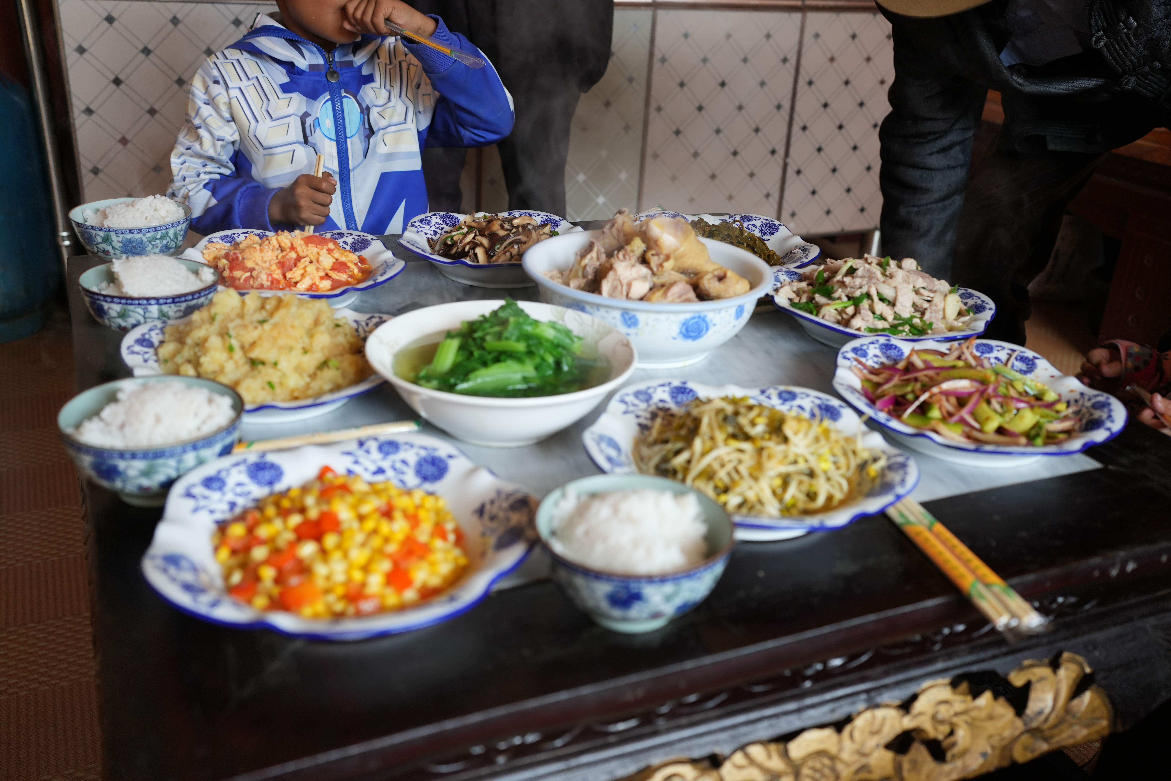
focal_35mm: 35
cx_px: 586
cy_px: 390
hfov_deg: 54.4
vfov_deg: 37.9
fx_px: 1138
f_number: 4
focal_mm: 35
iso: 800
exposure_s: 1/160
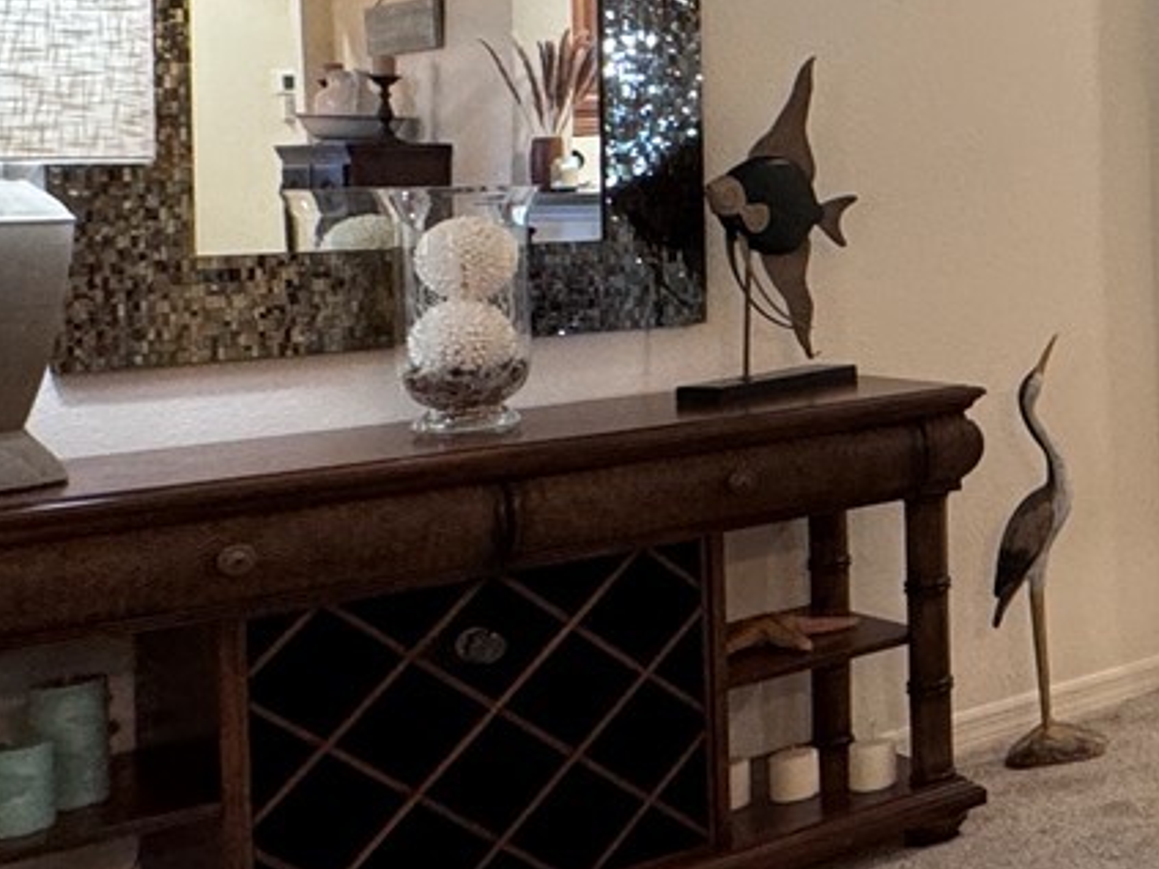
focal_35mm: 53
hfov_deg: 25.9
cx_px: 1775
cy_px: 170
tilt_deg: -0.7
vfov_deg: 27.0
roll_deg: +1.2
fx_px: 1774
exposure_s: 1/60
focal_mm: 2.22
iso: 200
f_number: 2.2
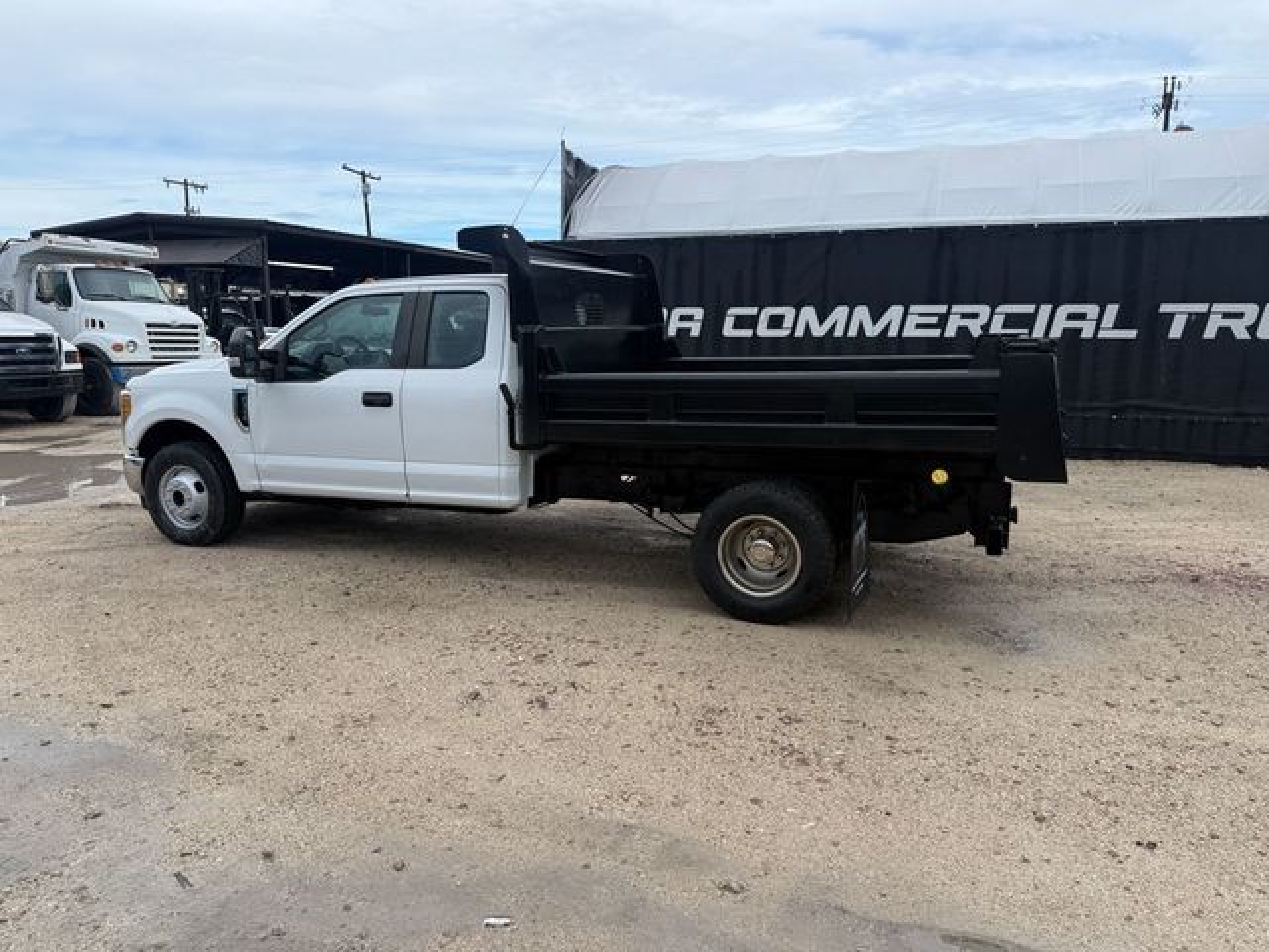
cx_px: 634
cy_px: 476
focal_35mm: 24
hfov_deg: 71.6
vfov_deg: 56.8
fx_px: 880
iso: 80
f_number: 1.78
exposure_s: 1/1770
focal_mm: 6.76
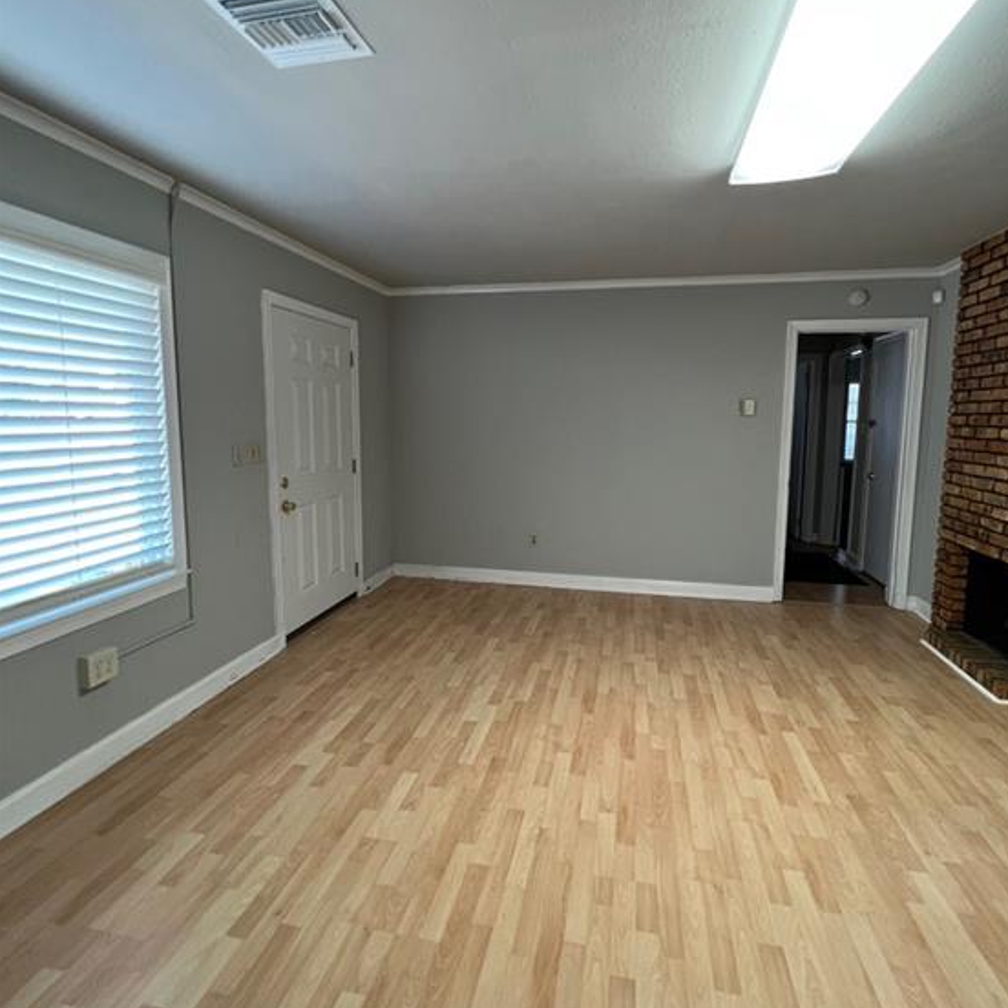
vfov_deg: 87.3
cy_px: 475
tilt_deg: -4.9
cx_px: 522
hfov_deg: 87.4
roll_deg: -0.7
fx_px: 527
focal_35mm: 16
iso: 200
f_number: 1.8
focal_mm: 1.57
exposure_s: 1/117
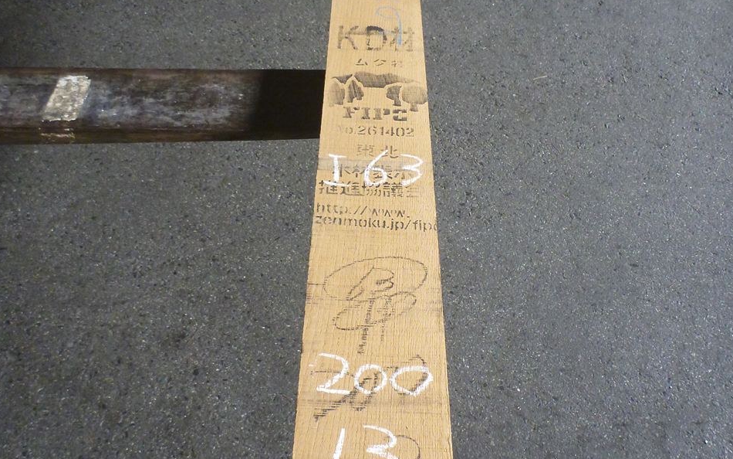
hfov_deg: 49.3
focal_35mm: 40
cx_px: 366
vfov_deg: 32.0
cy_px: 213
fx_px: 799
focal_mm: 4.9
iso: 400
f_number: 3.3
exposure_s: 1/25
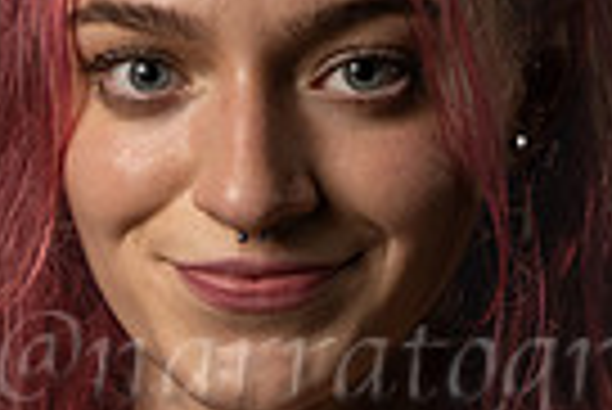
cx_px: -18
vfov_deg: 4.3
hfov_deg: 6.4
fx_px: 5429
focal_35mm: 319
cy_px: 435
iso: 400
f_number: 2.8
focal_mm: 75
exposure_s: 1/400
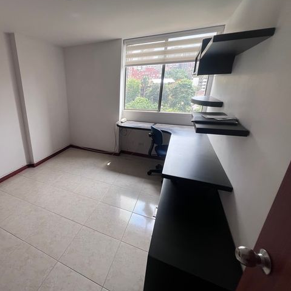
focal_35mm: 16
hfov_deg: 84.2
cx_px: 95
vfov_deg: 87.4
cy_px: 143
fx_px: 152
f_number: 1.8
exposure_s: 1/165
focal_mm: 1.57
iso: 32
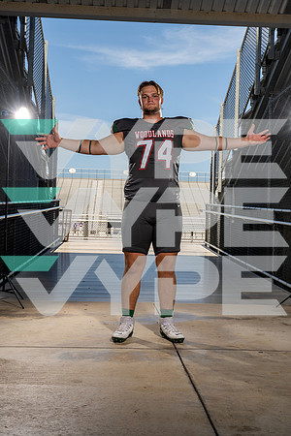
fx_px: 558
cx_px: 146
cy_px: 218
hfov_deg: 29.2
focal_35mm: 46
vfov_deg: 42.7
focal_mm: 46
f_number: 10
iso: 160
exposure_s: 1/250
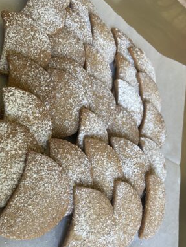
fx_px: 243
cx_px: 69
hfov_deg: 41.5
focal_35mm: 34
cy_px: 149
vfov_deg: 53.5
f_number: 1.8
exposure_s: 1/60
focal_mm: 4.25
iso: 250
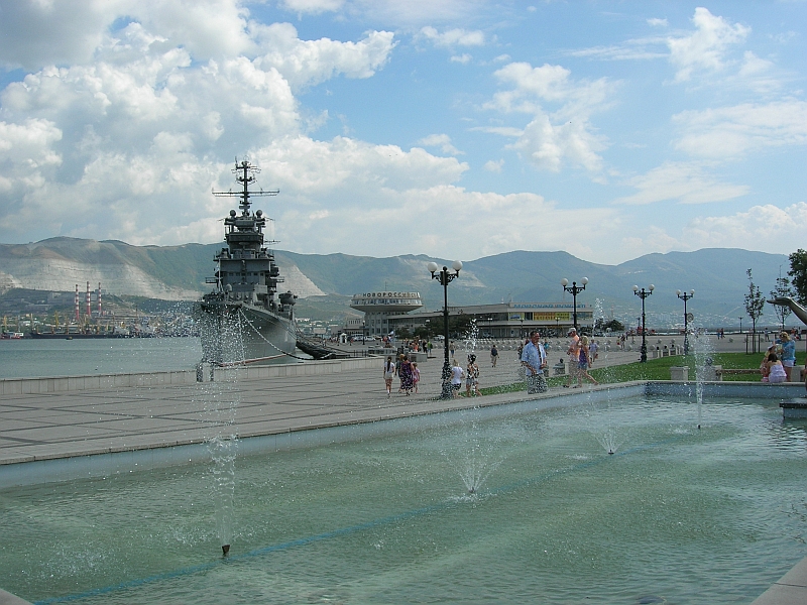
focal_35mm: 38
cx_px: 404
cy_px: 302
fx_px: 886
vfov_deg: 37.7
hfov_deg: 49.0
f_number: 4.8
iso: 64
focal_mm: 7.8
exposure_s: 1/720
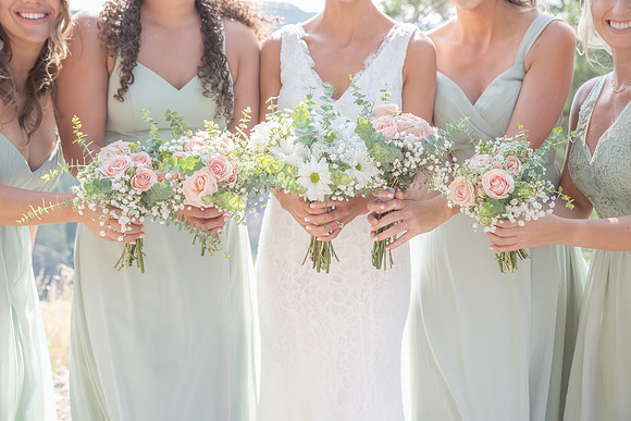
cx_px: 316
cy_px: 210
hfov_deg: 39.6
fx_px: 877
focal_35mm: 50
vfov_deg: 27.0
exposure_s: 1/160
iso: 125
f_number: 4.5
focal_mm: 50
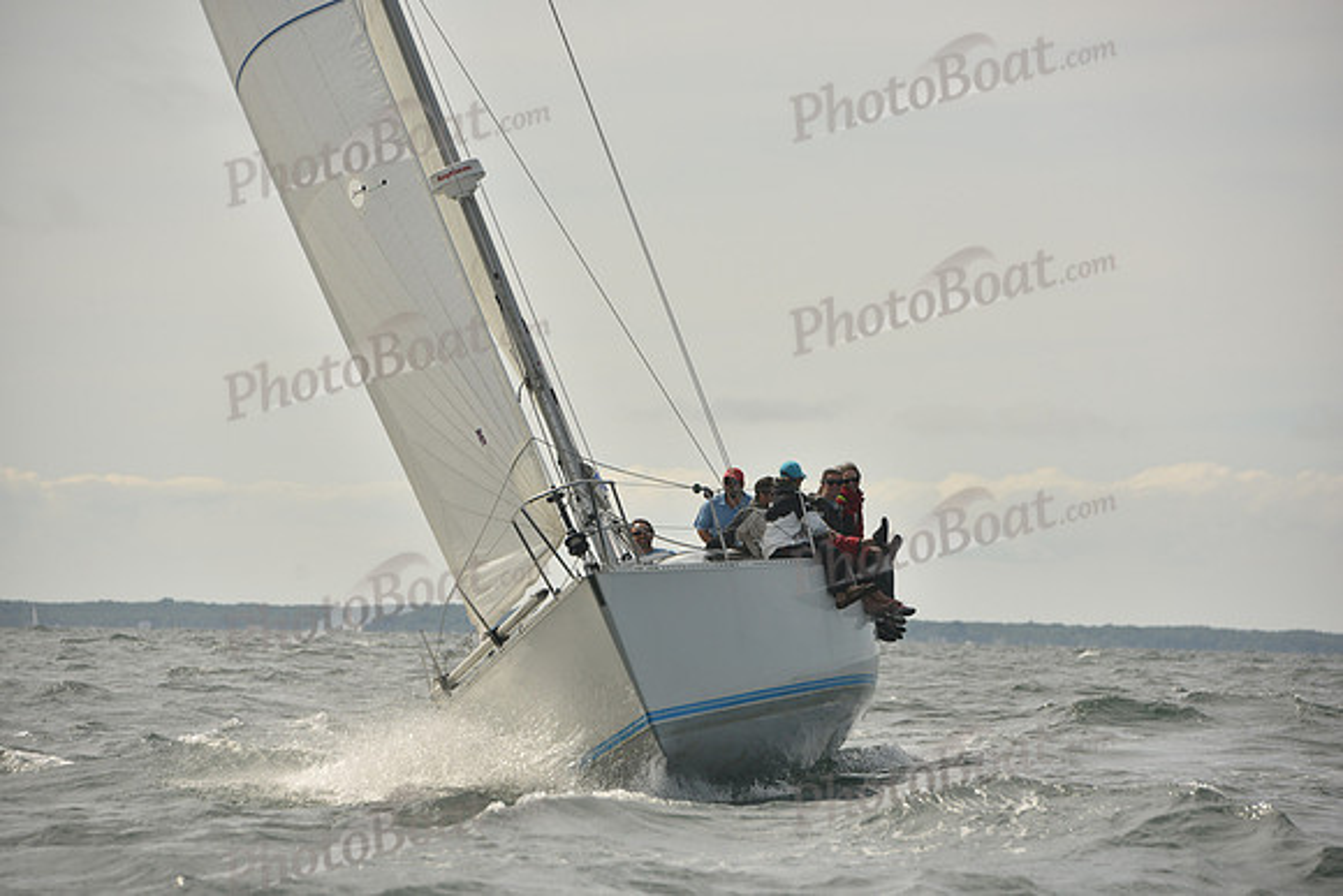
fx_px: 7463
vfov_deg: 6.9
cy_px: 448
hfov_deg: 10.3
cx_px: 672
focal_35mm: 200
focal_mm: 200
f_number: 7.1
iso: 320
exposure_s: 1/1000
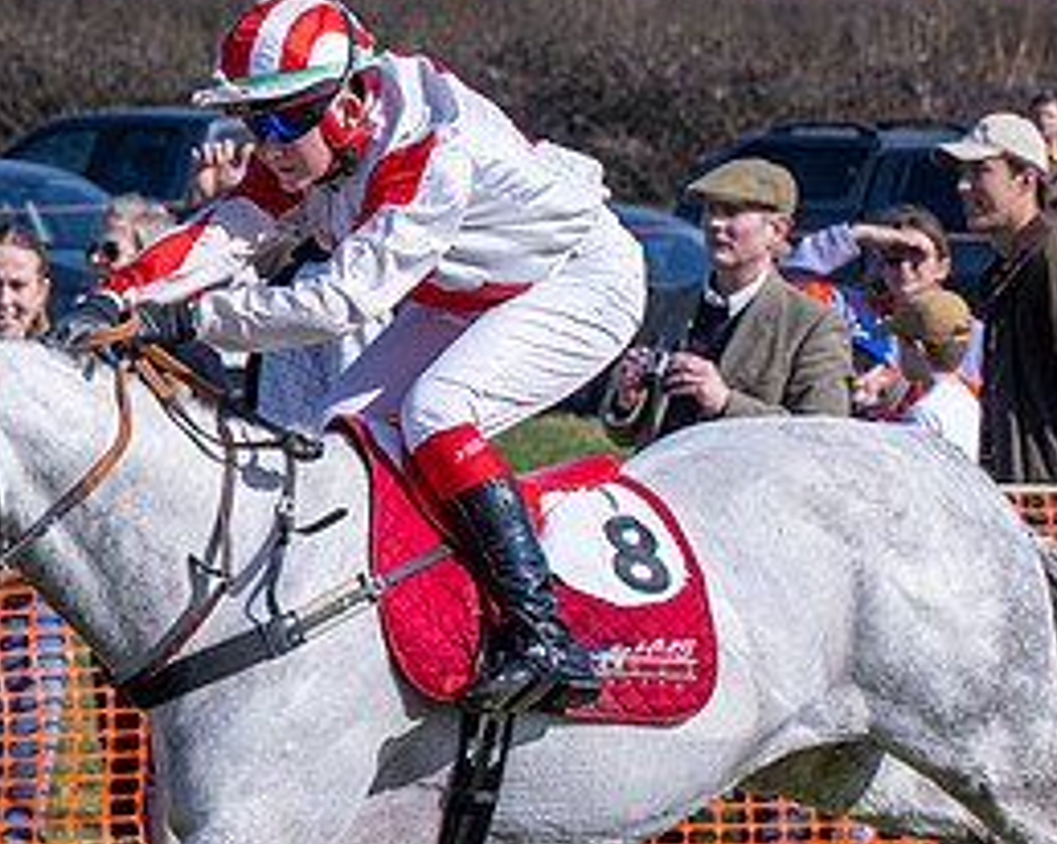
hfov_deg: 6.4
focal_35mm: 301
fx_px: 9409
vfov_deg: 5.1
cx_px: 933
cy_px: 756
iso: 200
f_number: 5
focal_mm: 70
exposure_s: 1/2000
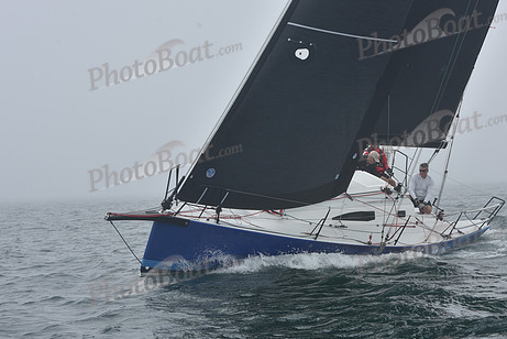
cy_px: 205
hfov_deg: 23.1
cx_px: 300
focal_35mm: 88
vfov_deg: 15.5
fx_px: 1240
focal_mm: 70
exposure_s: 1/800
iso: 250
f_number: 9
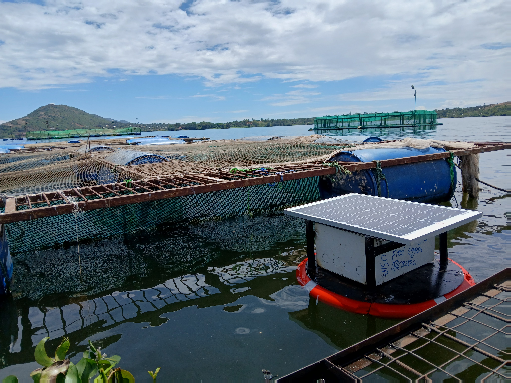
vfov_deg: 53.1
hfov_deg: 67.3
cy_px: 192
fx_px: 384
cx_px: 256
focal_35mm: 26
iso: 20
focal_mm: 3.98
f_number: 1.8
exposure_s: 1/848
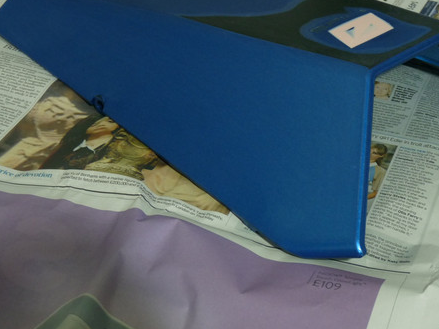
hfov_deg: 21.9
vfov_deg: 16.5
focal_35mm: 89
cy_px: 98
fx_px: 1128
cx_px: 286
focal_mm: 10.8
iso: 200
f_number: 3.2
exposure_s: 1/4
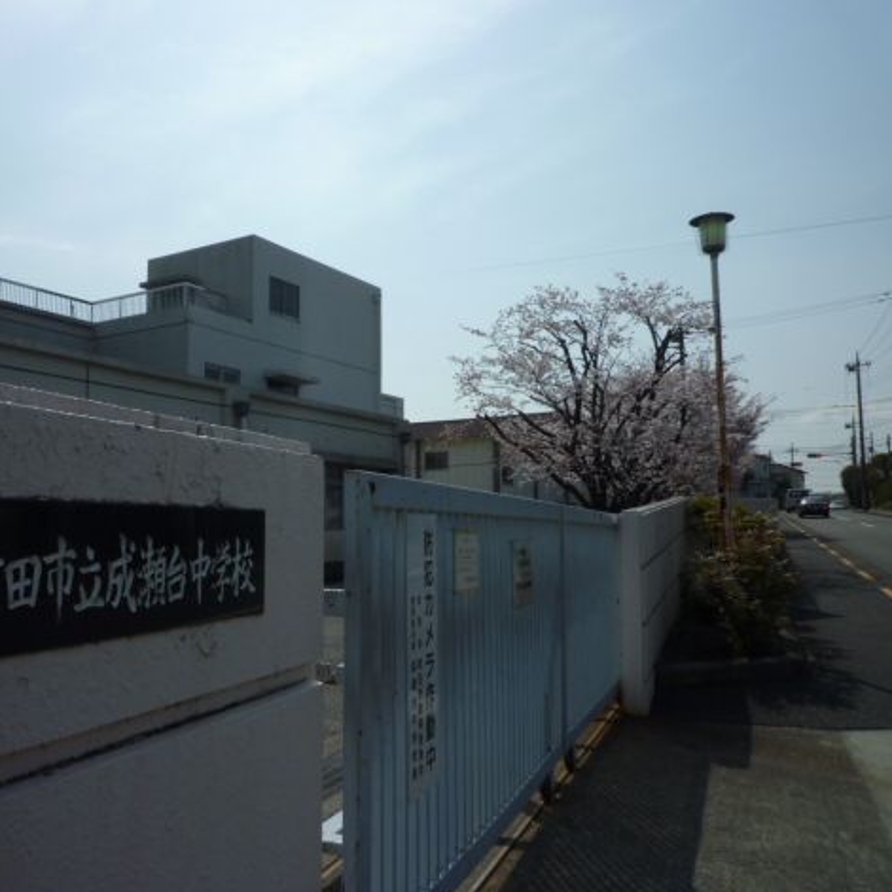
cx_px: 301
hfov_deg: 53.0
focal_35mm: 30
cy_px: 453
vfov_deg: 54.0
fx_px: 875
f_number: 6.3
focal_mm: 4.4
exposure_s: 1/800
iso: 80
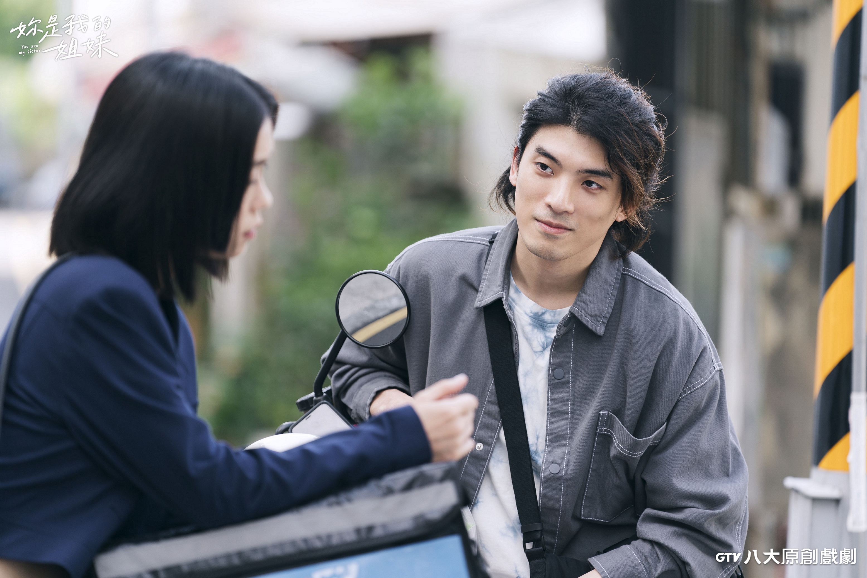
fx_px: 4696
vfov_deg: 7.0
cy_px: 289
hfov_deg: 10.5
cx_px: 434
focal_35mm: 195
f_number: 2.8
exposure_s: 1/200
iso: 100
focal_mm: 195
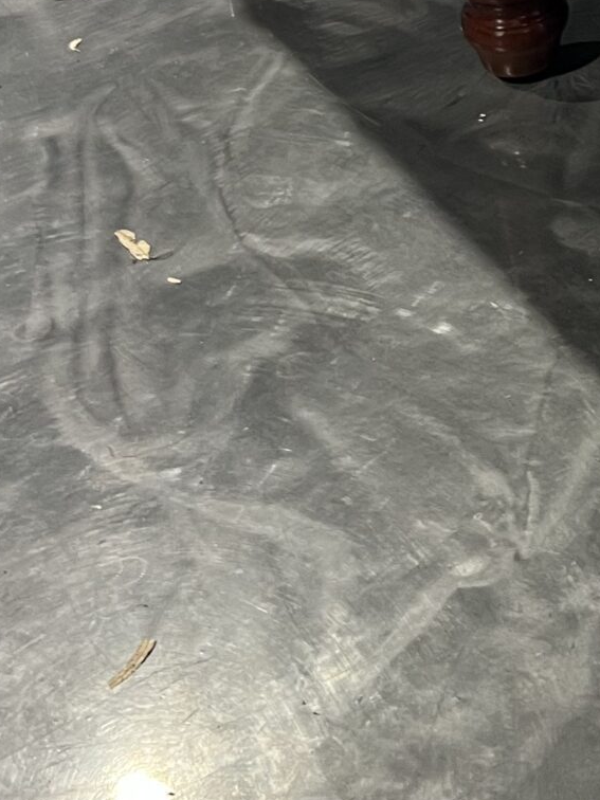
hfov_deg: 15.4
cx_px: 919
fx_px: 2034
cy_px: -218
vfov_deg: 20.5
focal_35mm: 88
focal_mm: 5.7
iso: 125
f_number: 1.5
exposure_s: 1/50
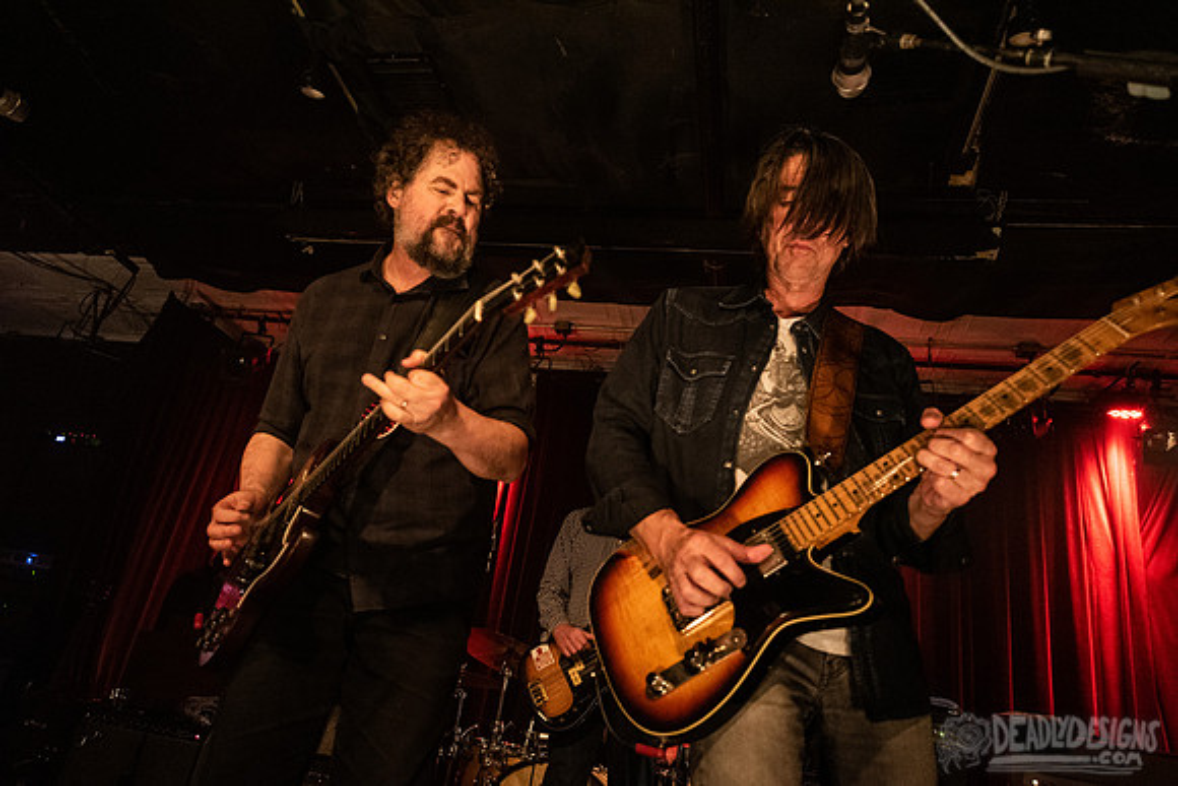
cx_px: 562
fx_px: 854
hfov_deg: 69.2
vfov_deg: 49.4
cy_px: 416
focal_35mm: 26
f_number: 3.2
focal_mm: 24
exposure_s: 1/160
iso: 3200
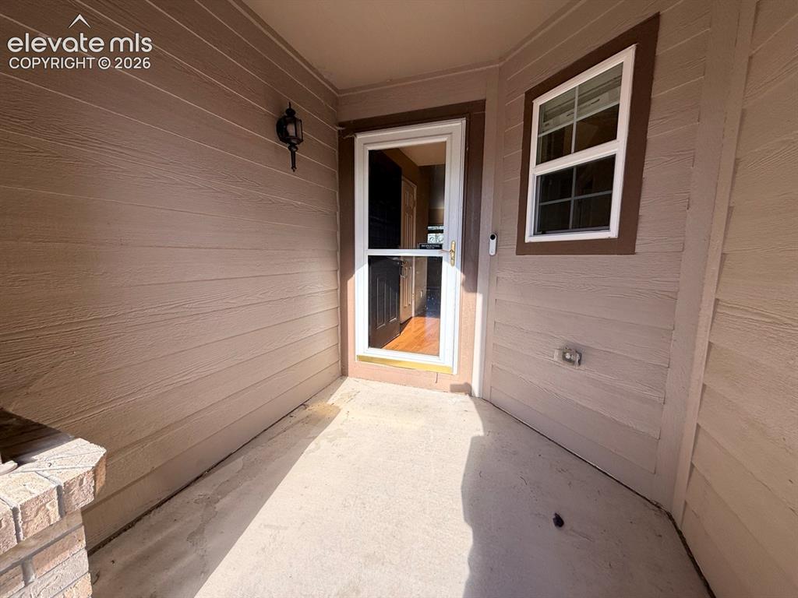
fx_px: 323
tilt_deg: -9.1
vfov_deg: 85.7
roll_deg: +0.0
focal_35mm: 14
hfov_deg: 102.1
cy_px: 299
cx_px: 399
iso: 64
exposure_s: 1/596
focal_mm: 2.22
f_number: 2.2
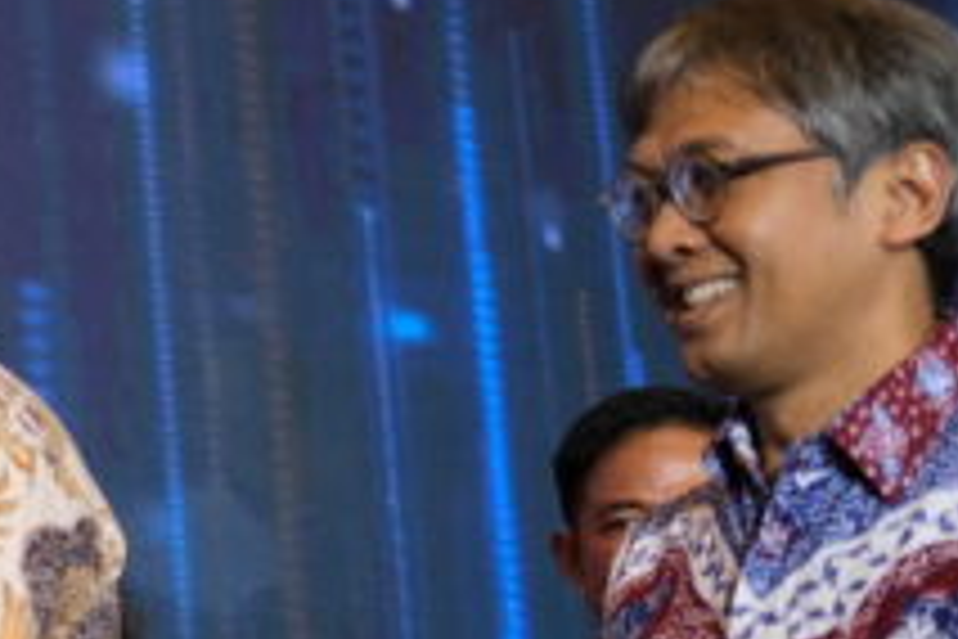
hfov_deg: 15.3
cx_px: -504
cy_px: 477
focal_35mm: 123
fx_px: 3273
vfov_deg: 11.1
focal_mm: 23
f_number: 1.4
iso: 400
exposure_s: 1/100
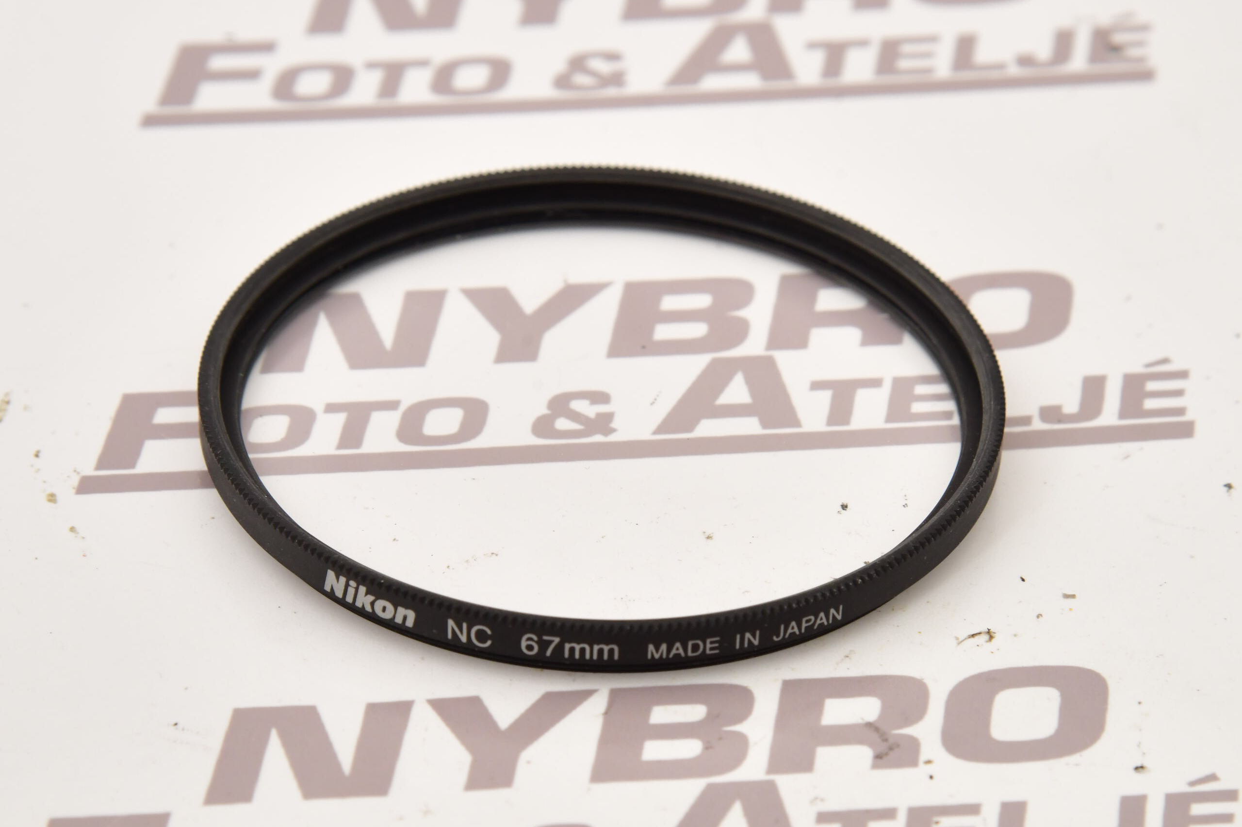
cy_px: 414
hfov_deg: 17.1
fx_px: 4138
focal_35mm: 120
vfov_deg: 11.4
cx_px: 621
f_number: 11
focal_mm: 120
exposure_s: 1/200
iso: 1000
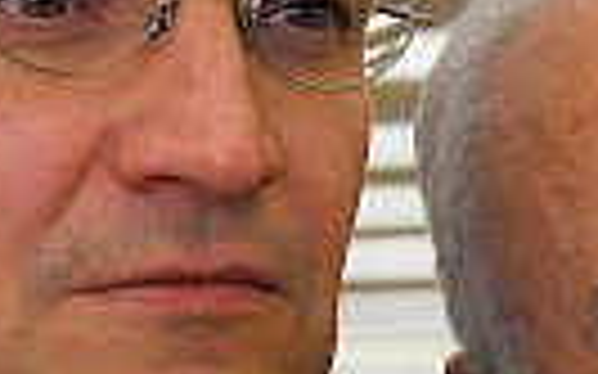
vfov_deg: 4.8
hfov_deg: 7.6
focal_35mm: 276
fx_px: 4496
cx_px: 540
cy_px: 234
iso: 320
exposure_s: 1/100
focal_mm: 60
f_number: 5
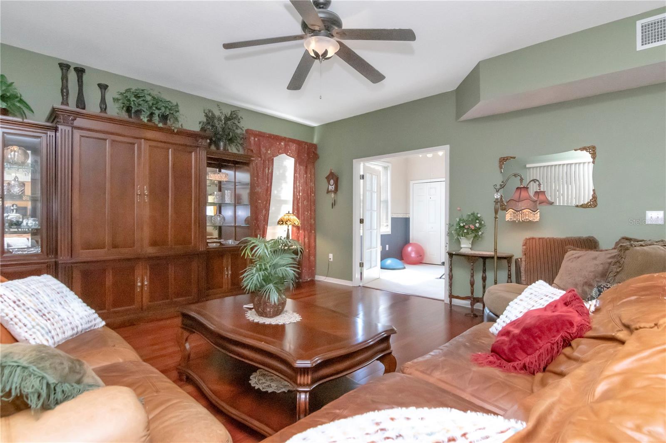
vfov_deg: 67.4
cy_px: 222
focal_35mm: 18
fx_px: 333
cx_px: 333
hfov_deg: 90.0
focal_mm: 12
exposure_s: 1/200
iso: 5000
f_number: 8
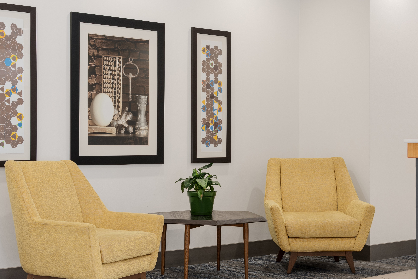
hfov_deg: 31.4
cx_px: 201
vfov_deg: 21.2
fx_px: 743
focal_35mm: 64
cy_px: 148
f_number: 10
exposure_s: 1/160
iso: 400
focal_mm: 50
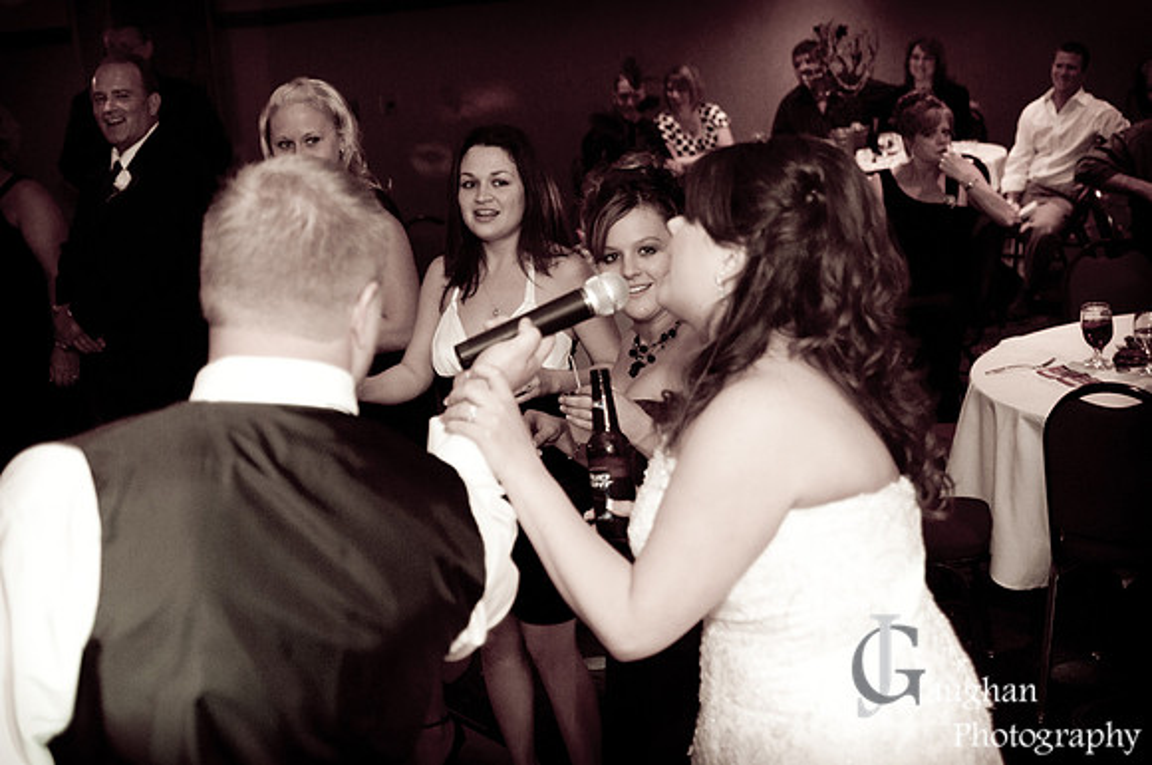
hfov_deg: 33.4
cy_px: 382
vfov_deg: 22.6
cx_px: 576
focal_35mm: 60
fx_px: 1917
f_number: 2.8
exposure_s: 1/60
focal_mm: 40
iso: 1600
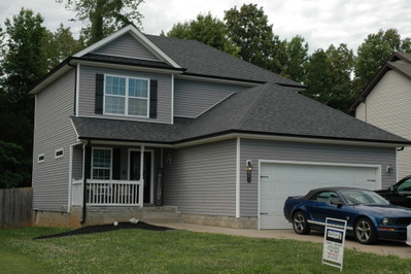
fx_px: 599
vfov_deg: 25.8
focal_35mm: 52
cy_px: 137
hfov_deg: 37.9
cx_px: 206
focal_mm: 35
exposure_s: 1/250
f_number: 8
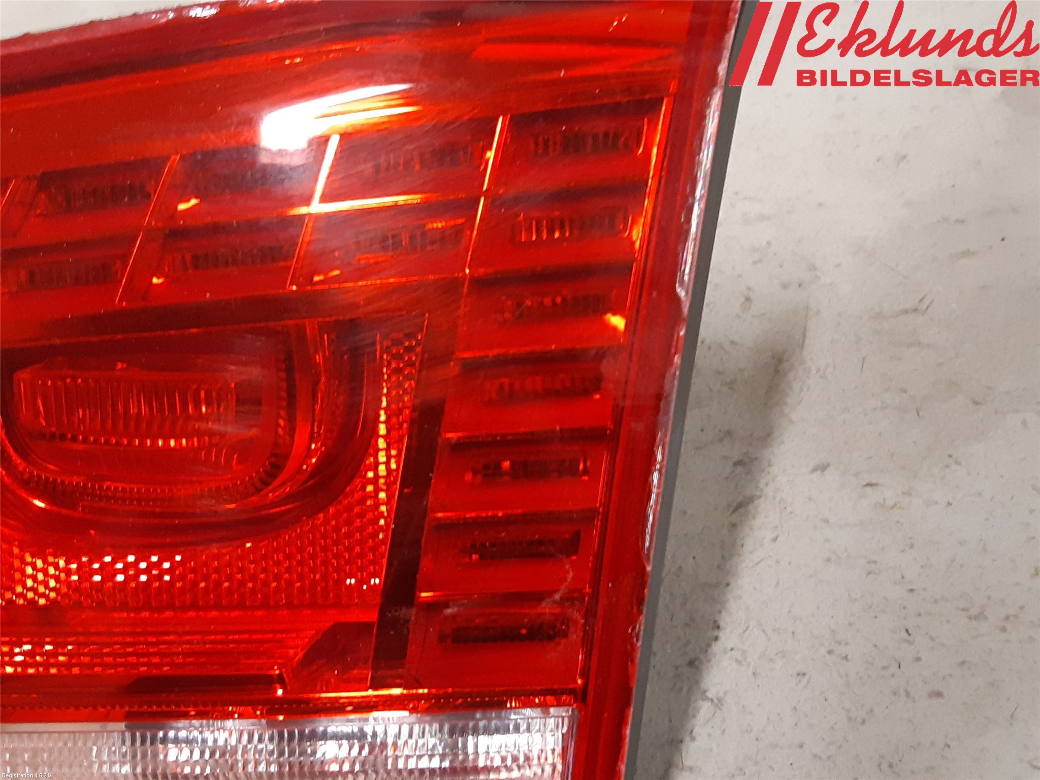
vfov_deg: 53.1
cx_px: 520
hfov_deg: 67.3
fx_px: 781
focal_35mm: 26
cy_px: 390
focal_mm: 3.93
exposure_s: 1/50
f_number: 1.7
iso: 250
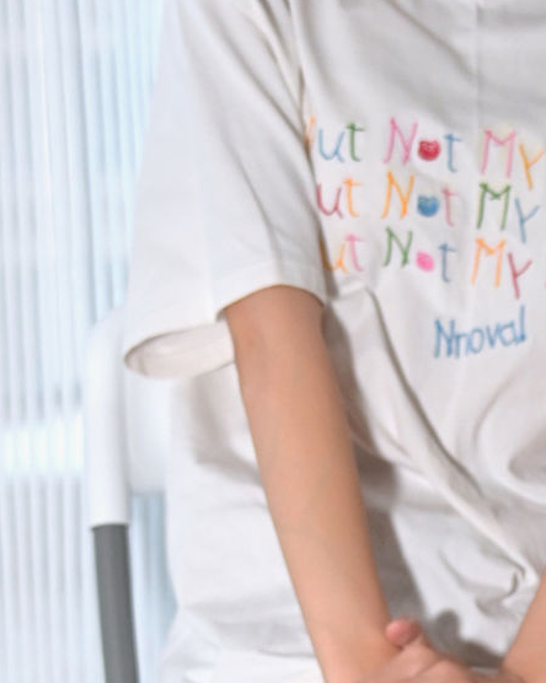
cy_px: 631
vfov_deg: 10.3
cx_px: 621
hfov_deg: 8.2
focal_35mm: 187
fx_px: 3781
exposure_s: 1/100
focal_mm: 41
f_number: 2.2
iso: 800
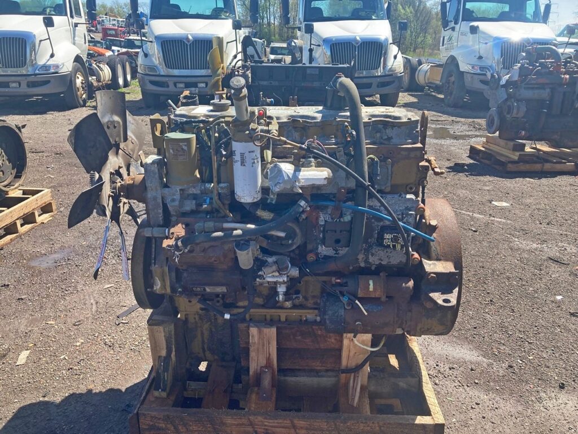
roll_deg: -1.6
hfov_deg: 63.4
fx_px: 468
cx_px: 289
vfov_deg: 49.7
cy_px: 217
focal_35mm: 28
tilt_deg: -19.9
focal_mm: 3.99
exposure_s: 1/521
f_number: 1.8
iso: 20
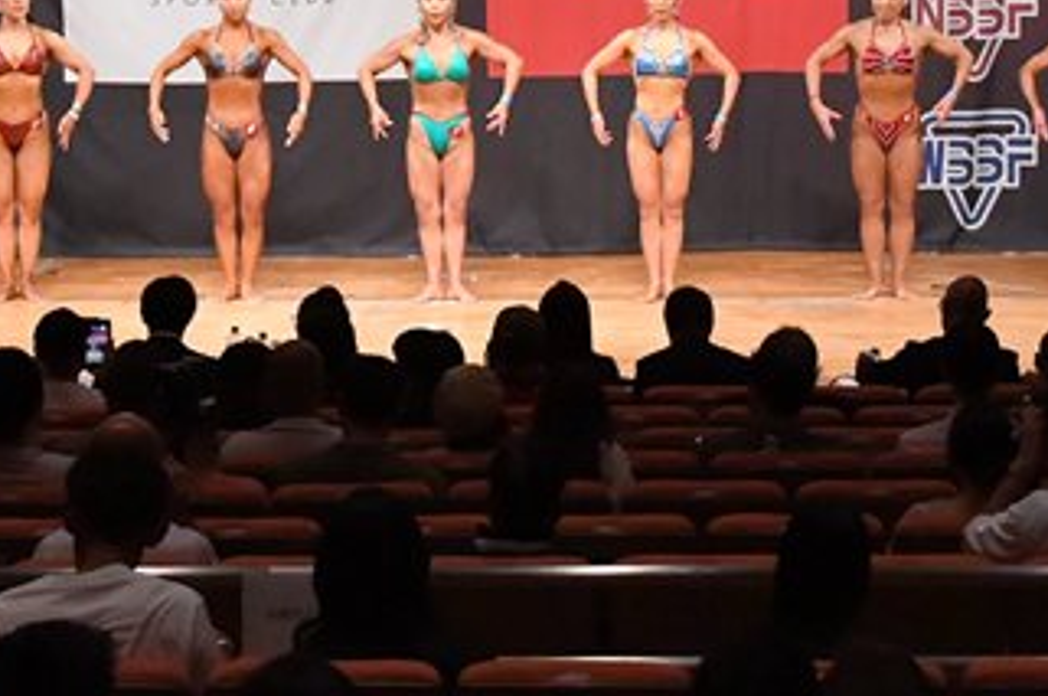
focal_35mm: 162
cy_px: 75
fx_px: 4709
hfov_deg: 12.7
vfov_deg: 8.4
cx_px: 446
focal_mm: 45
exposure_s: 1/400
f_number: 5.6
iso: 10000
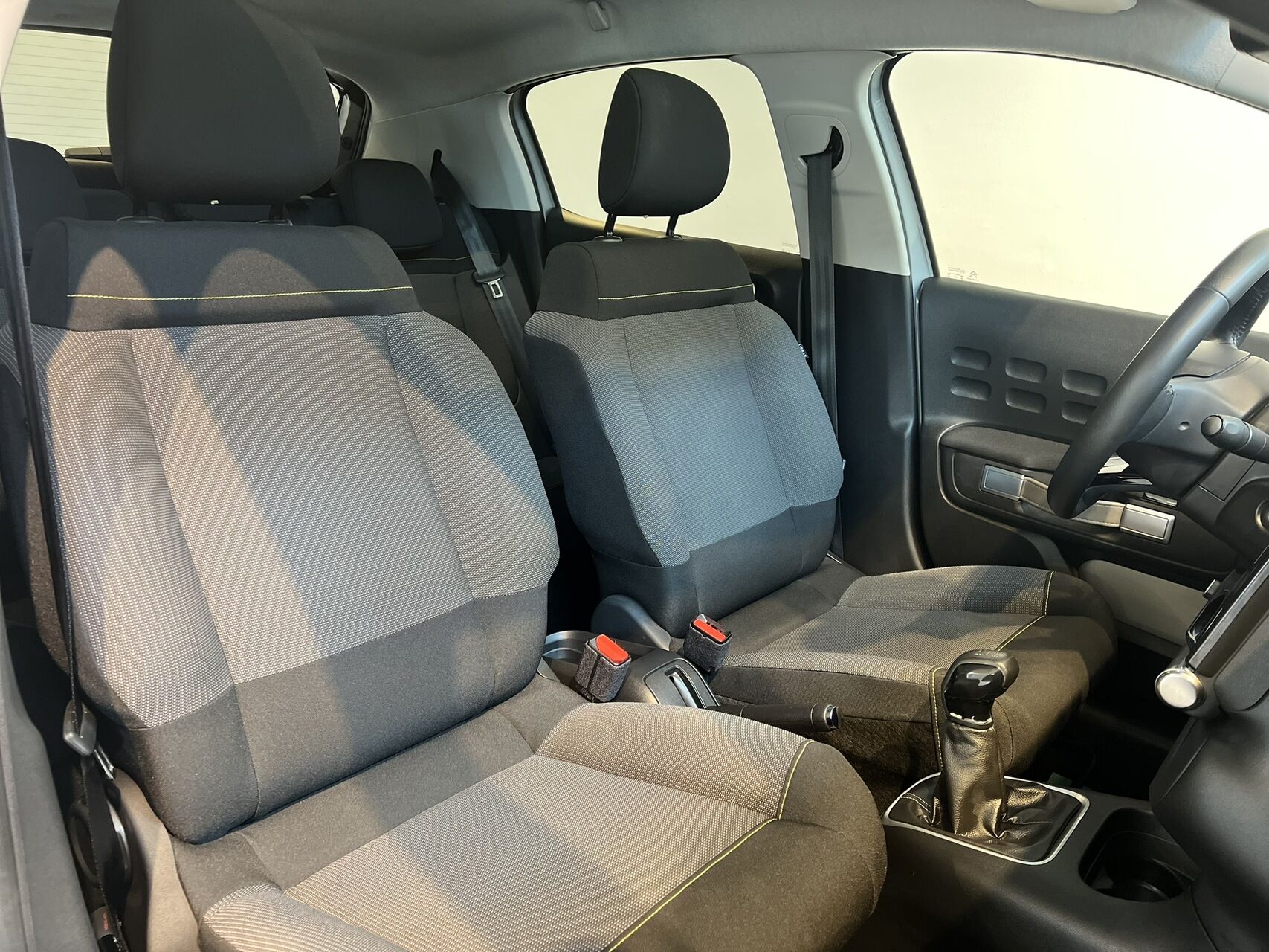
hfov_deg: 67.3
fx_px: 953
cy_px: 476
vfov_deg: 53.1
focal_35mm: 26
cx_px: 634
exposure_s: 1/50
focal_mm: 5.7
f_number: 1.5
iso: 320
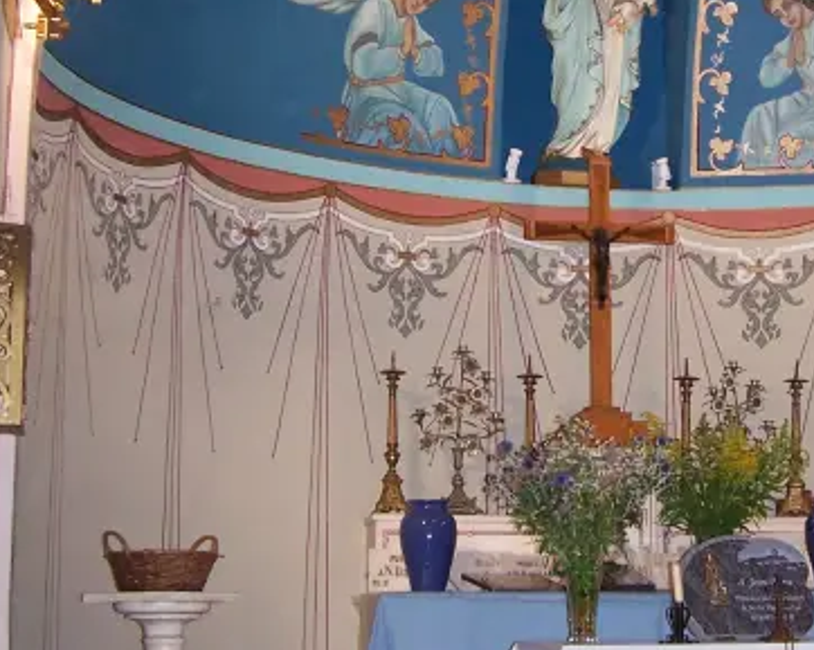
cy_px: 247
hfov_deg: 22.9
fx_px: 1974
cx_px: 666
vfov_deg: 18.7
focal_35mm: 82
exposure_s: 1/60
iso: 140
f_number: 2.8
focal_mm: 6.3
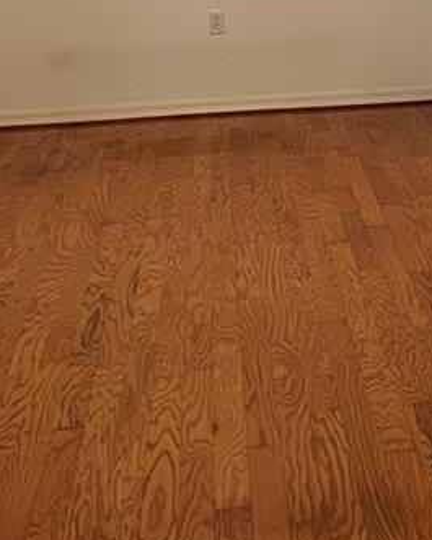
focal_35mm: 92
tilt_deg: -5.8
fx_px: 1470
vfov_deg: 20.0
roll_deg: +1.1
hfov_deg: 16.2
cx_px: 497
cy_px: -26
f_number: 1.5
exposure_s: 1/60
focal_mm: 5.7
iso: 100
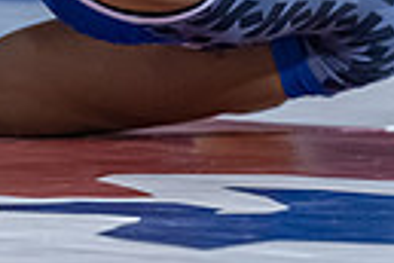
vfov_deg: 1.7
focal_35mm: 804
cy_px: -156
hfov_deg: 2.6
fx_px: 8799
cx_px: -93
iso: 2800
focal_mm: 135
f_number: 2.8
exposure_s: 1/800
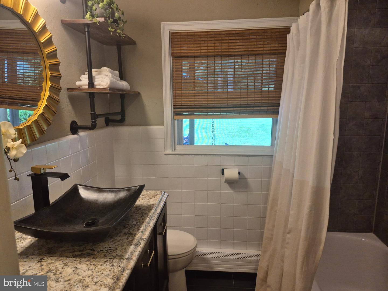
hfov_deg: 73.9
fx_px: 258
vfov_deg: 58.9
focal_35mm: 23
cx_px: 194
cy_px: 146
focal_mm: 5.4
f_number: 1.8
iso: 250
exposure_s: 1/120
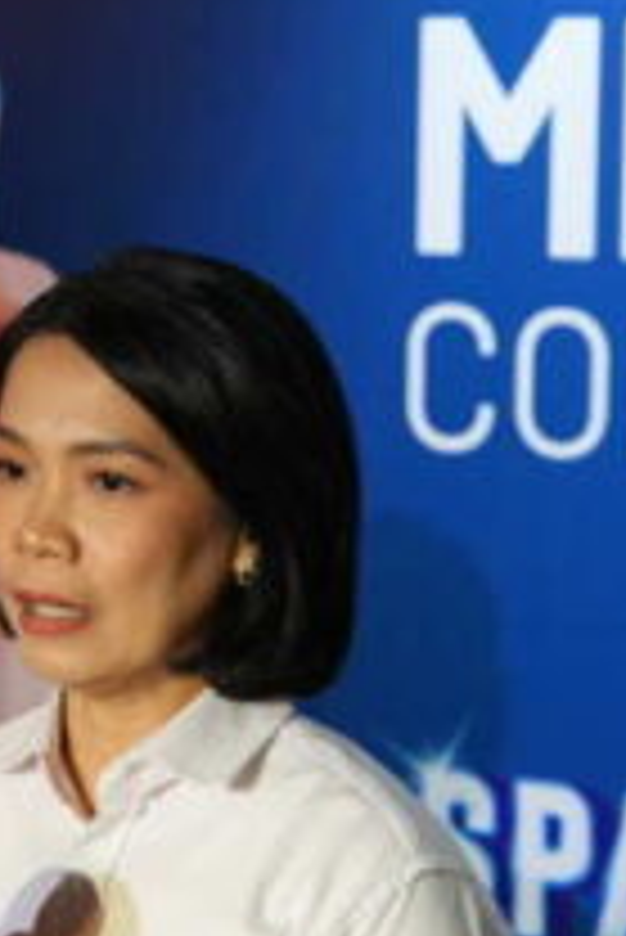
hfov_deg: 8.7
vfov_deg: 13.0
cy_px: 810
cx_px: 5
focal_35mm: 157
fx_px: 4088
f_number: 2.8
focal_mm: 47
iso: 2500
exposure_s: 1/200
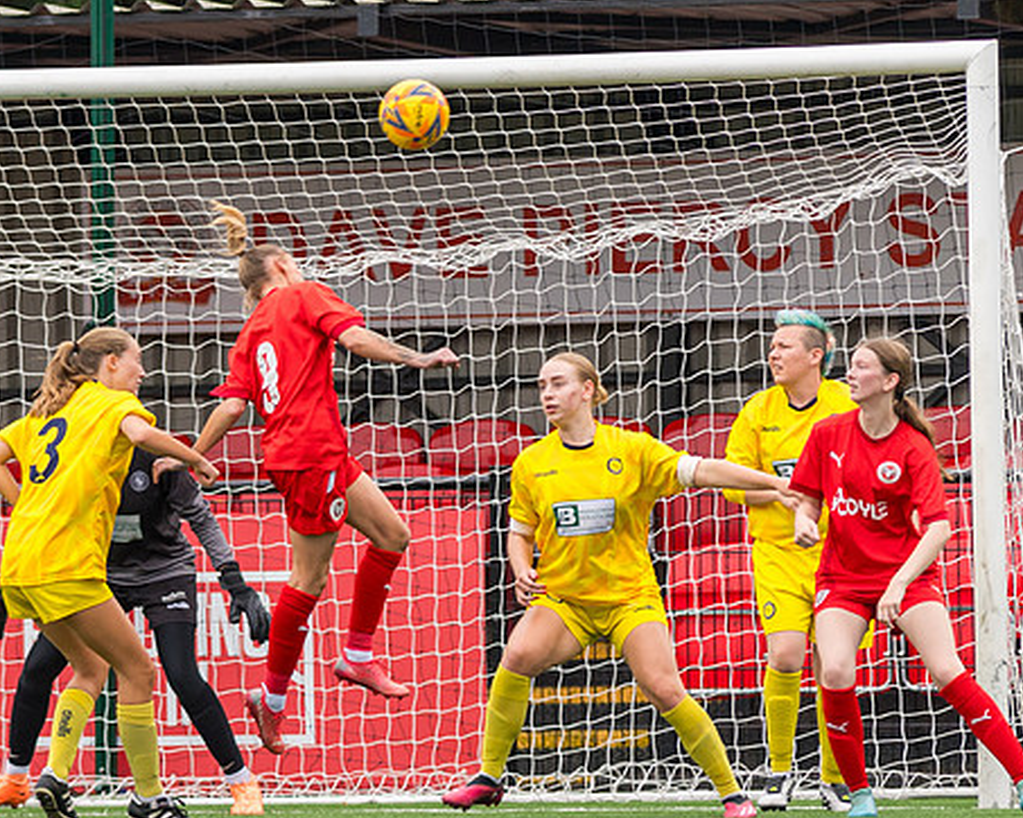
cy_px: 611
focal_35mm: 807
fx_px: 24423
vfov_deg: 1.9
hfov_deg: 2.4
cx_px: 193
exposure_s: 1/2000
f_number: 4
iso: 400
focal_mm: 300
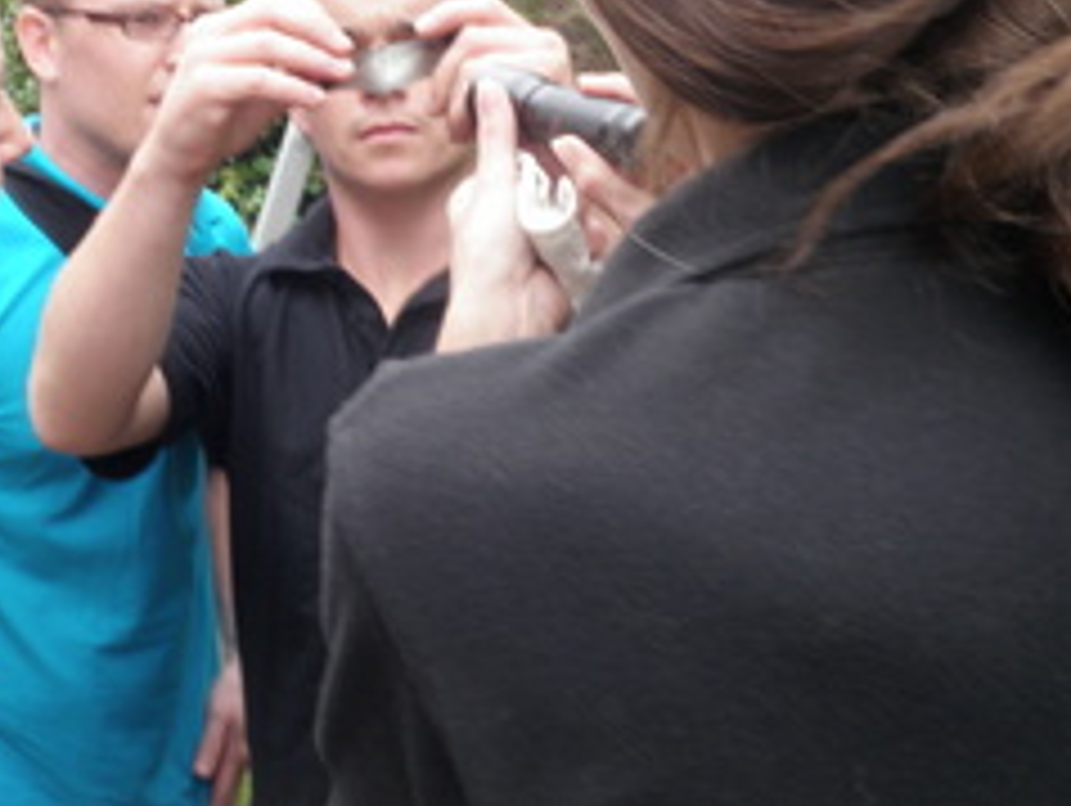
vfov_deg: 30.1
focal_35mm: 47
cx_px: 256
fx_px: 1456
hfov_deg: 39.2
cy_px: 140
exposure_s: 1/30
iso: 50
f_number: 3.5
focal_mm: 5
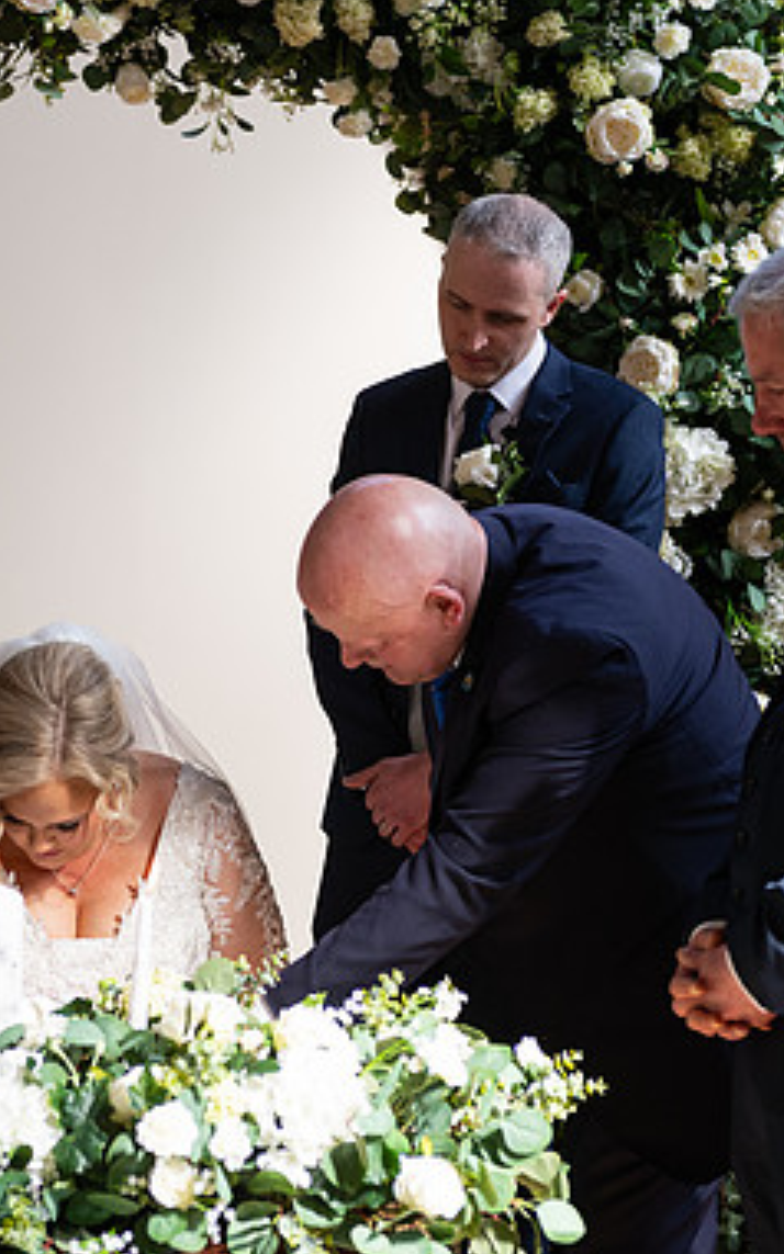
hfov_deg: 14.9
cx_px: 161
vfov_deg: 23.8
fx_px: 2975
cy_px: 630
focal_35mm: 87
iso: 500
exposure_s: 1/160
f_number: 3.5
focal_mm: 56
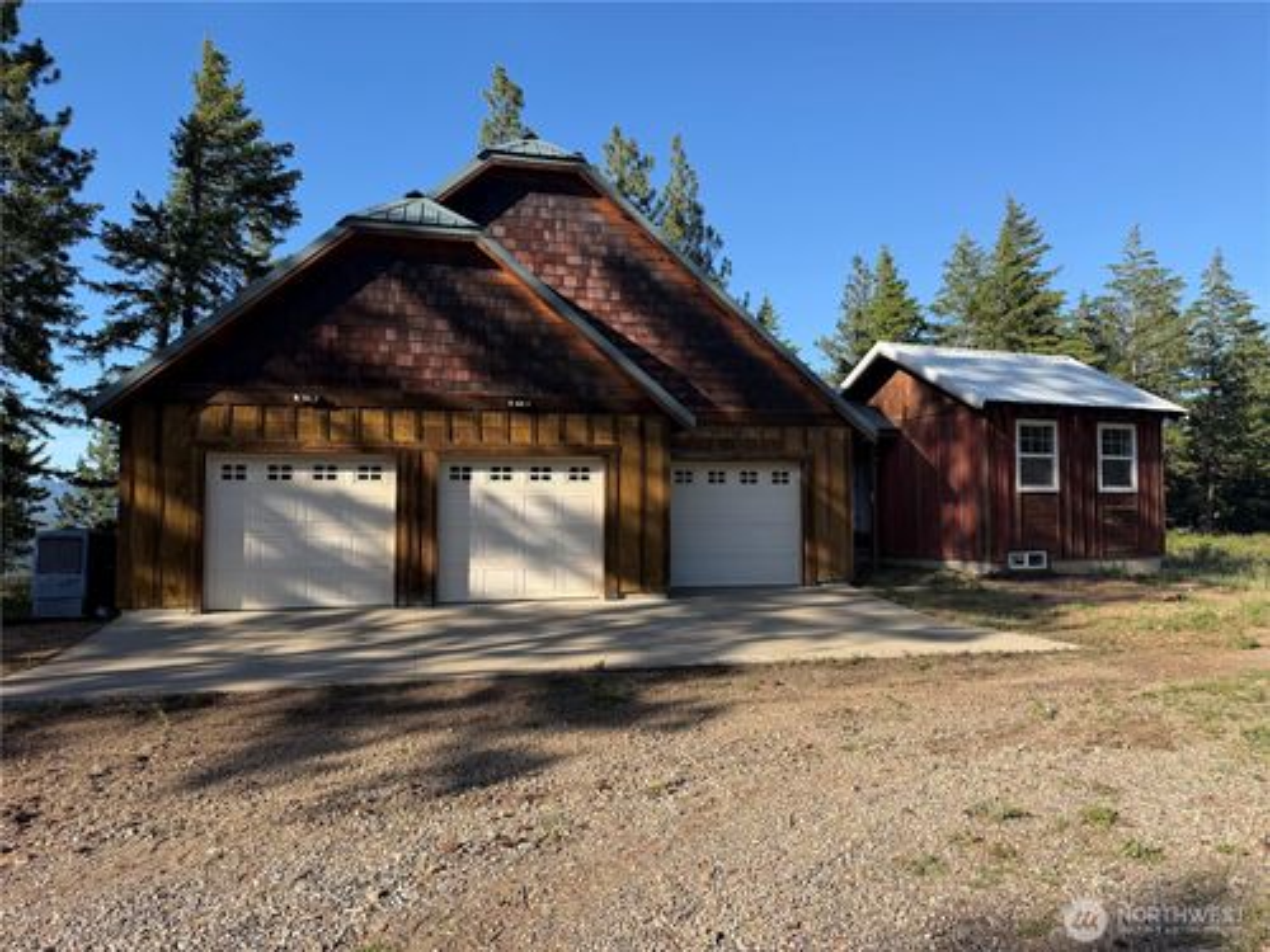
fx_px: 881
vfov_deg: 56.8
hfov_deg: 71.6
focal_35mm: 24
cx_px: 635
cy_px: 476
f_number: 1.78
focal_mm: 6.76
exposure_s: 1/2445
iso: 80
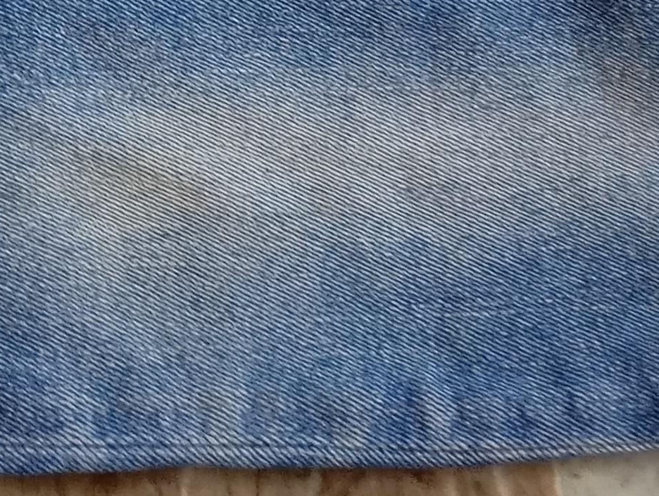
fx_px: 2326
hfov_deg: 16.1
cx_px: 258
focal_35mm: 122
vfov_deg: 11.8
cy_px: -189
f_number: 1.8
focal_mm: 4.27
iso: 1912
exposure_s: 1/20
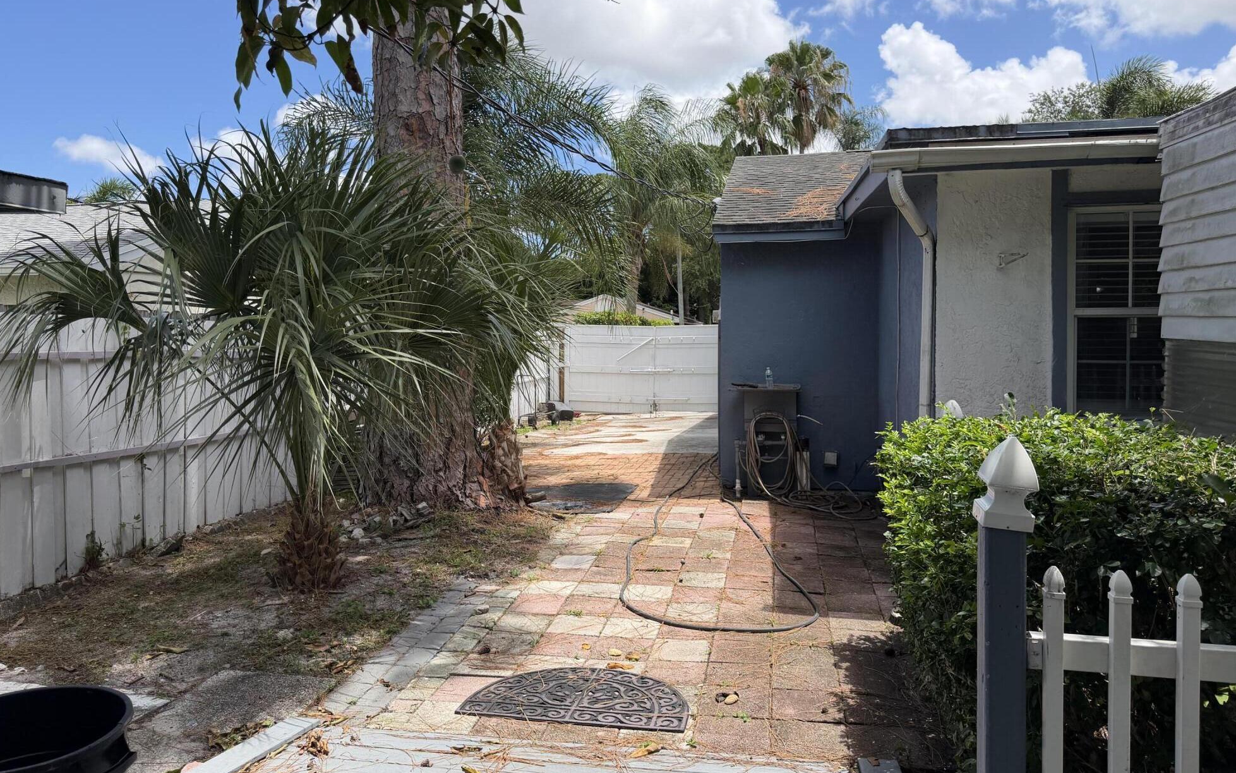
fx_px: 876
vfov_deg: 47.5
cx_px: 606
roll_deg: +0.8
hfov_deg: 70.4
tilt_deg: -0.9
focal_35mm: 26
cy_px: 353
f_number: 1.78
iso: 100
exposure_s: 1/3953
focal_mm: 6.76
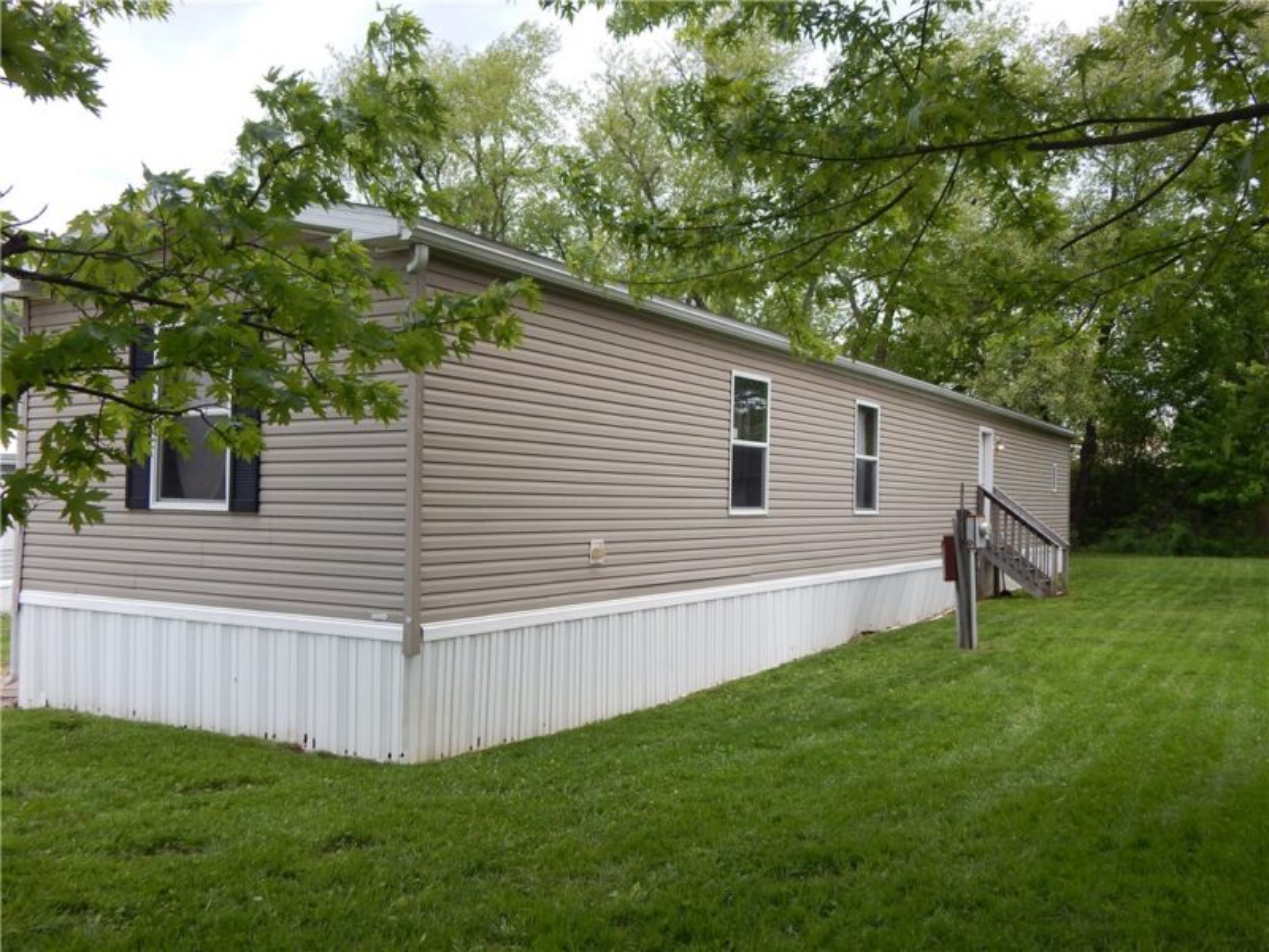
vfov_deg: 45.4
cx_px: 634
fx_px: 1136
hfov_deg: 58.4
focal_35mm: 31
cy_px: 476
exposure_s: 1/100
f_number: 3.2
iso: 125
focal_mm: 5.6
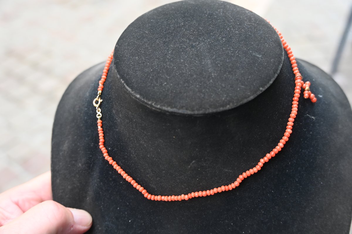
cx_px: 176
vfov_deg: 33.6
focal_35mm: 40
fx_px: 389
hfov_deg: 48.7
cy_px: 117
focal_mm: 26.5
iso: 400
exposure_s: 1/250
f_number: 3.8
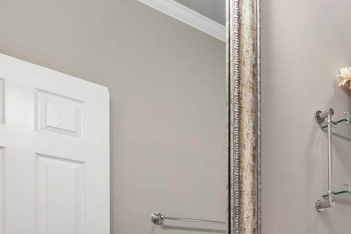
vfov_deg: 30.7
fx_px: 370
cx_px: 393
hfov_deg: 40.2
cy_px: 267
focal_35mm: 38
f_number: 6.3
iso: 320
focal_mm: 14
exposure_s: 1/30
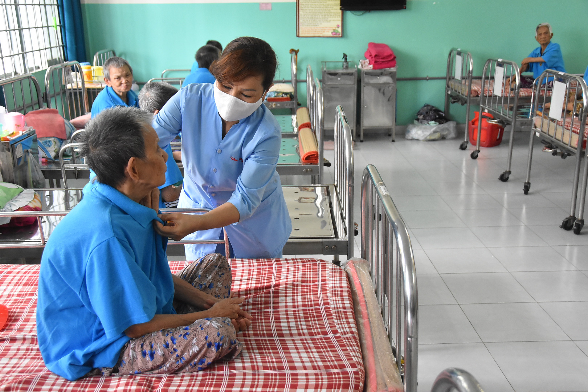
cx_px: 294
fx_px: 637
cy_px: 196
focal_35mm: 39
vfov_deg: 34.2
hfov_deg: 49.6
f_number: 4
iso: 2200
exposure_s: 1/200
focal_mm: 26
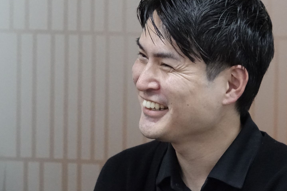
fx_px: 2041
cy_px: 74
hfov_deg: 8.0
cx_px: 153
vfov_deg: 5.4
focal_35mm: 256
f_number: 4
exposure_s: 1/400
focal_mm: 70.27
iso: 6400
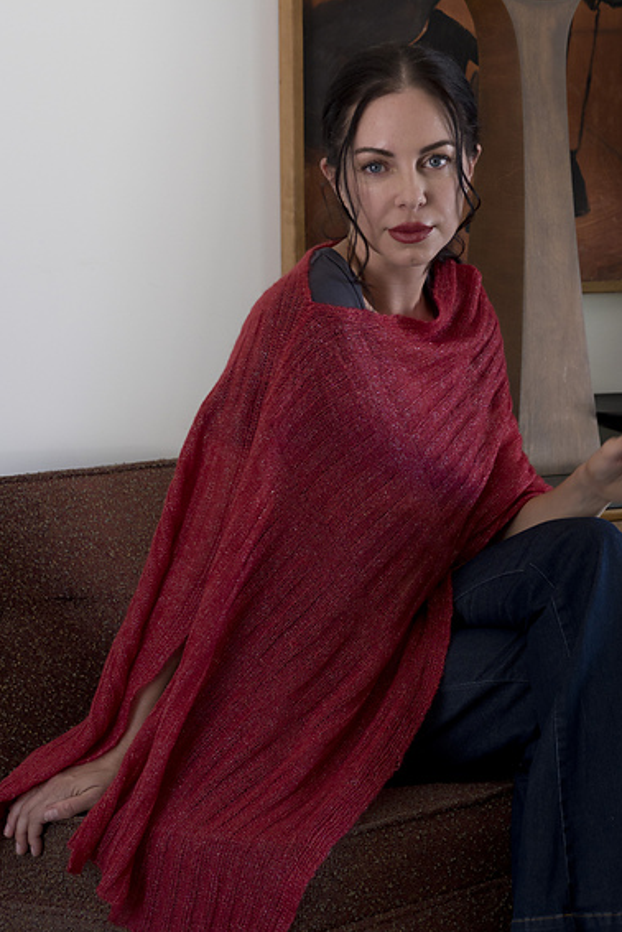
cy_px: 525
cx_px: 284
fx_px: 2459
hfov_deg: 14.4
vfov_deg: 21.4
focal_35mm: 95
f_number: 5.6
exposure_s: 1/125
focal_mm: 56
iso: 1250
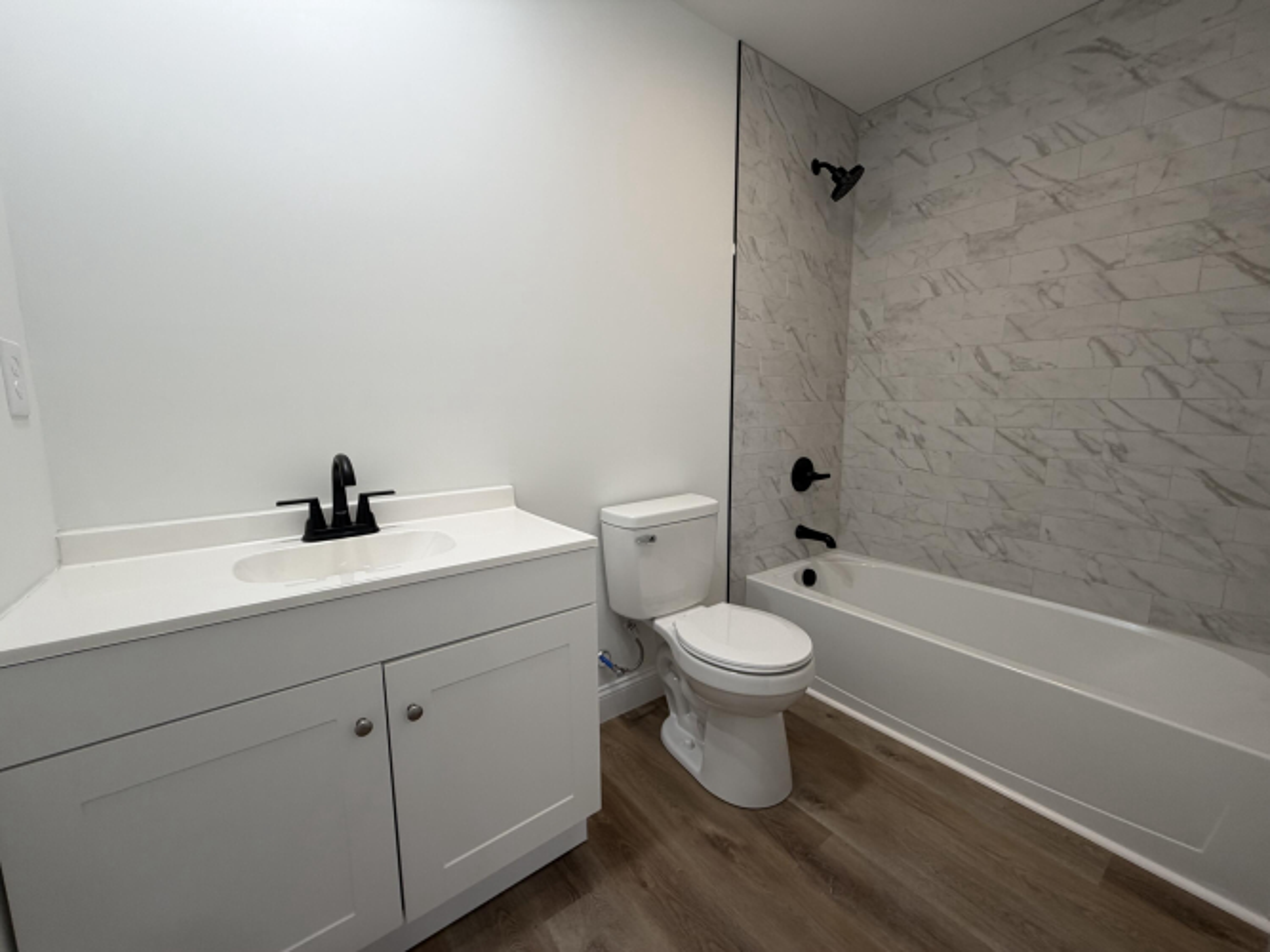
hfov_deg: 102.1
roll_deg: +0.8
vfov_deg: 85.7
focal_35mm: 14
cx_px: 635
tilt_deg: -8.6
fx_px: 514
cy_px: 476
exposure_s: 1/120
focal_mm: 2.22
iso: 100
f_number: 2.2
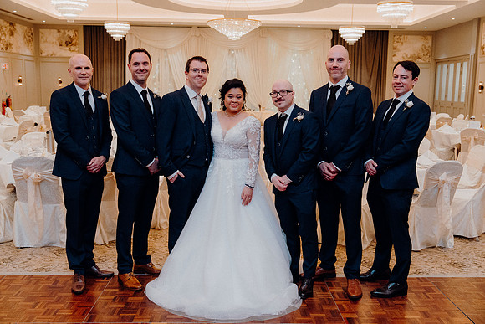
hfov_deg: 51.9
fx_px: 499
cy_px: 162
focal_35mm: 37
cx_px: 242
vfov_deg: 36.0
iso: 3200
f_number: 3.5
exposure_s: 1/160
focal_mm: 37
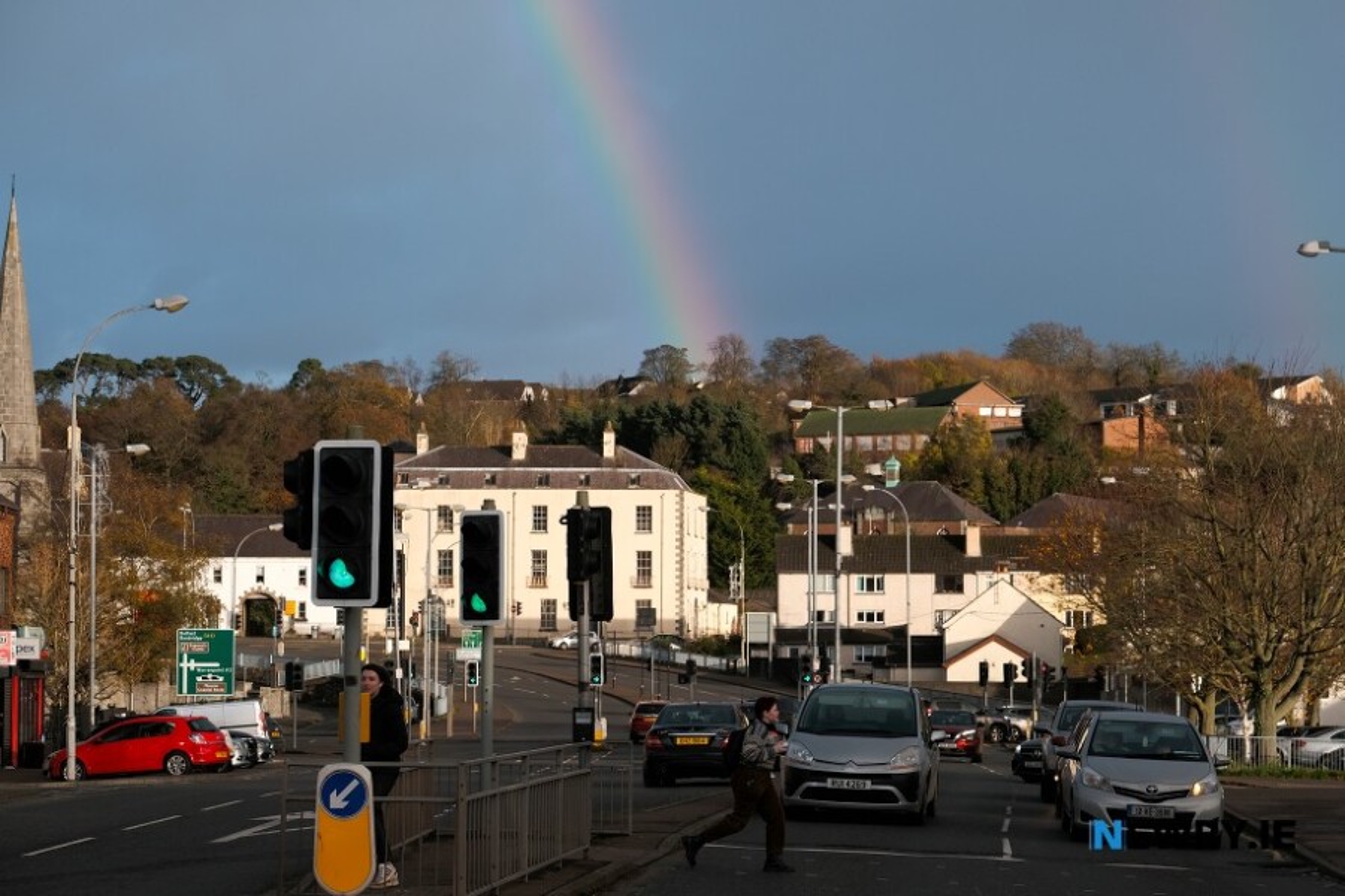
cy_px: 448
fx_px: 3138
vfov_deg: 16.3
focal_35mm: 84
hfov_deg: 24.2
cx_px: 672
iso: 400
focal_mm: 56.3
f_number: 5.6
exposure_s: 1/450
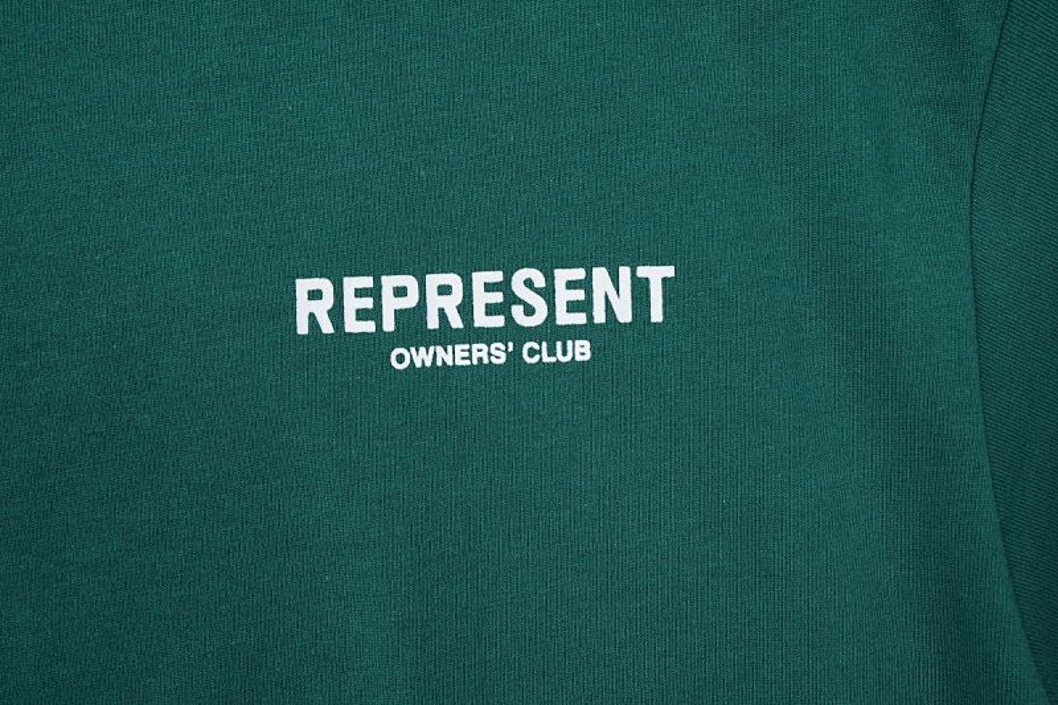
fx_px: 1028
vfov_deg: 37.8
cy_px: 352
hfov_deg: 54.4
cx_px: 529
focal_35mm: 35
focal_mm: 35
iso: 1600
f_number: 10
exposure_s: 1/100
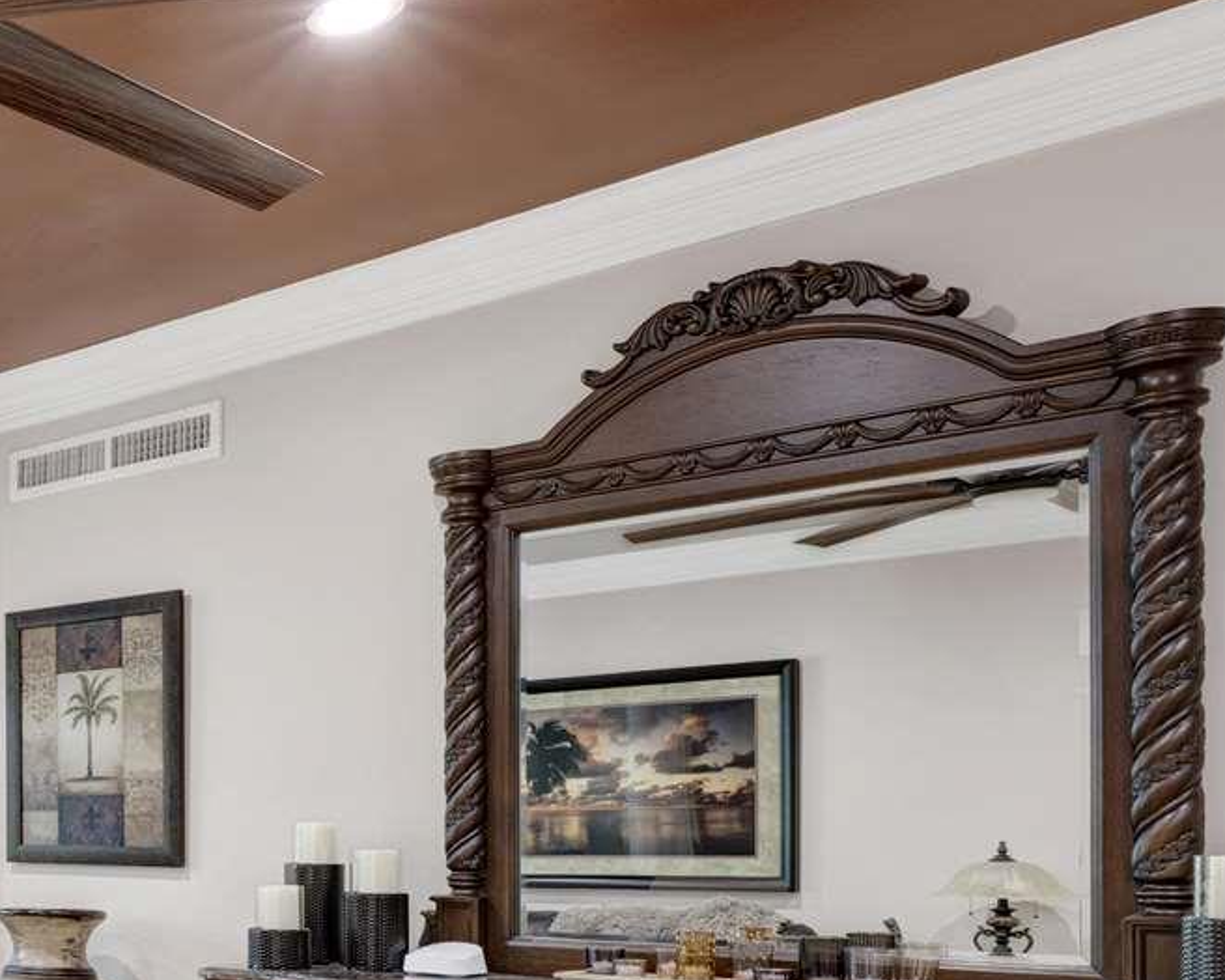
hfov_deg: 30.6
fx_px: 1540
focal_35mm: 42
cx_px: -480
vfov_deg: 34.0
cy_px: 815
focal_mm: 14.5
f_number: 11
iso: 400
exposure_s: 1/2.5
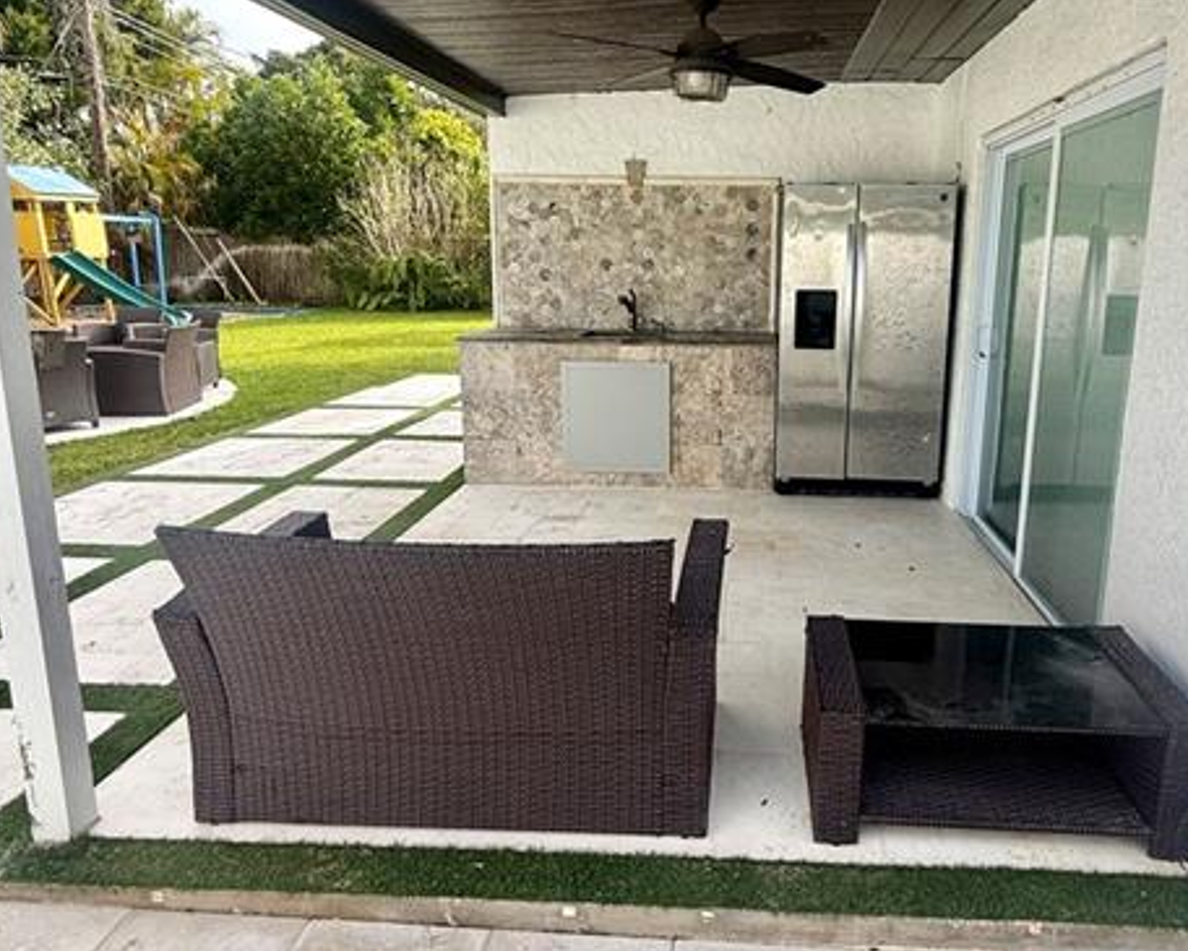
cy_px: 412
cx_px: 719
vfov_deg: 60.7
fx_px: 809
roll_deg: -2.3
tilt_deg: -9.7
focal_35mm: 23
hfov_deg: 71.7
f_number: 2.2
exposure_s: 1/430
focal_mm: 2.22
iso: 50
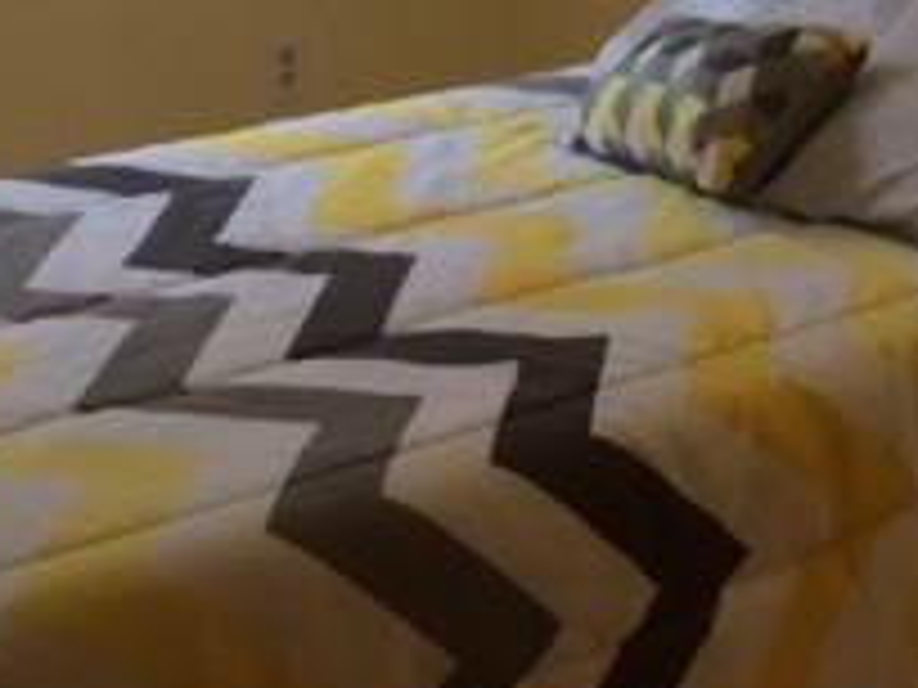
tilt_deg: -12.0
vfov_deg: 15.9
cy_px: -36
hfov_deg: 21.5
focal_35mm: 91
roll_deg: -1.3
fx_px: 2413
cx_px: 446
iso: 32
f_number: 2.2
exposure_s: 1/30
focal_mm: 4.15
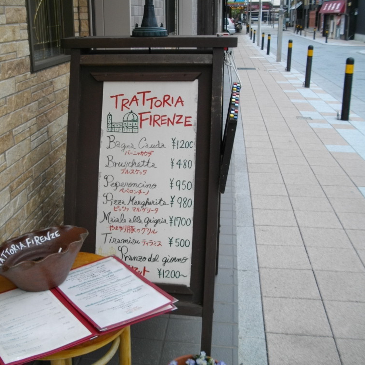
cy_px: 182
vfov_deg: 44.9
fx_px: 441
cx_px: 135
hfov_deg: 44.5
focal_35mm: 37
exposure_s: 1/200
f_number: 2.9
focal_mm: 5.7
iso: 100
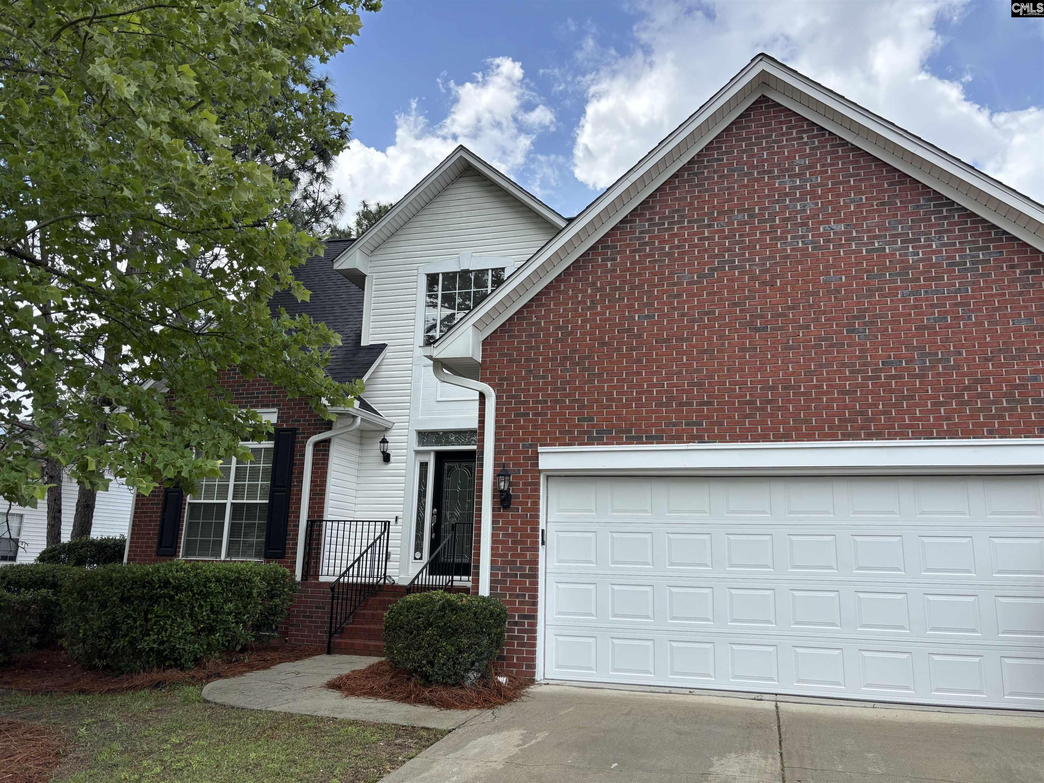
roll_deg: -1.5
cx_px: 522
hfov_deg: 67.3
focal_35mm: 26
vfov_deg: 53.1
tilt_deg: +12.5
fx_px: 784
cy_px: 392
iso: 50
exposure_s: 1/1642
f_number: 1.6
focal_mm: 5.96
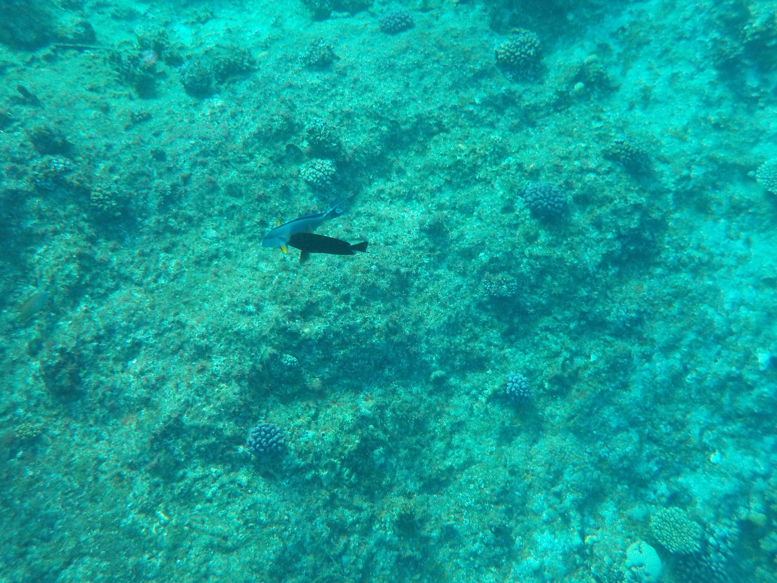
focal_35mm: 30
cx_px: 388
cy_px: 292
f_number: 3.3
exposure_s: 1/250
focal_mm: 4.1
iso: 450
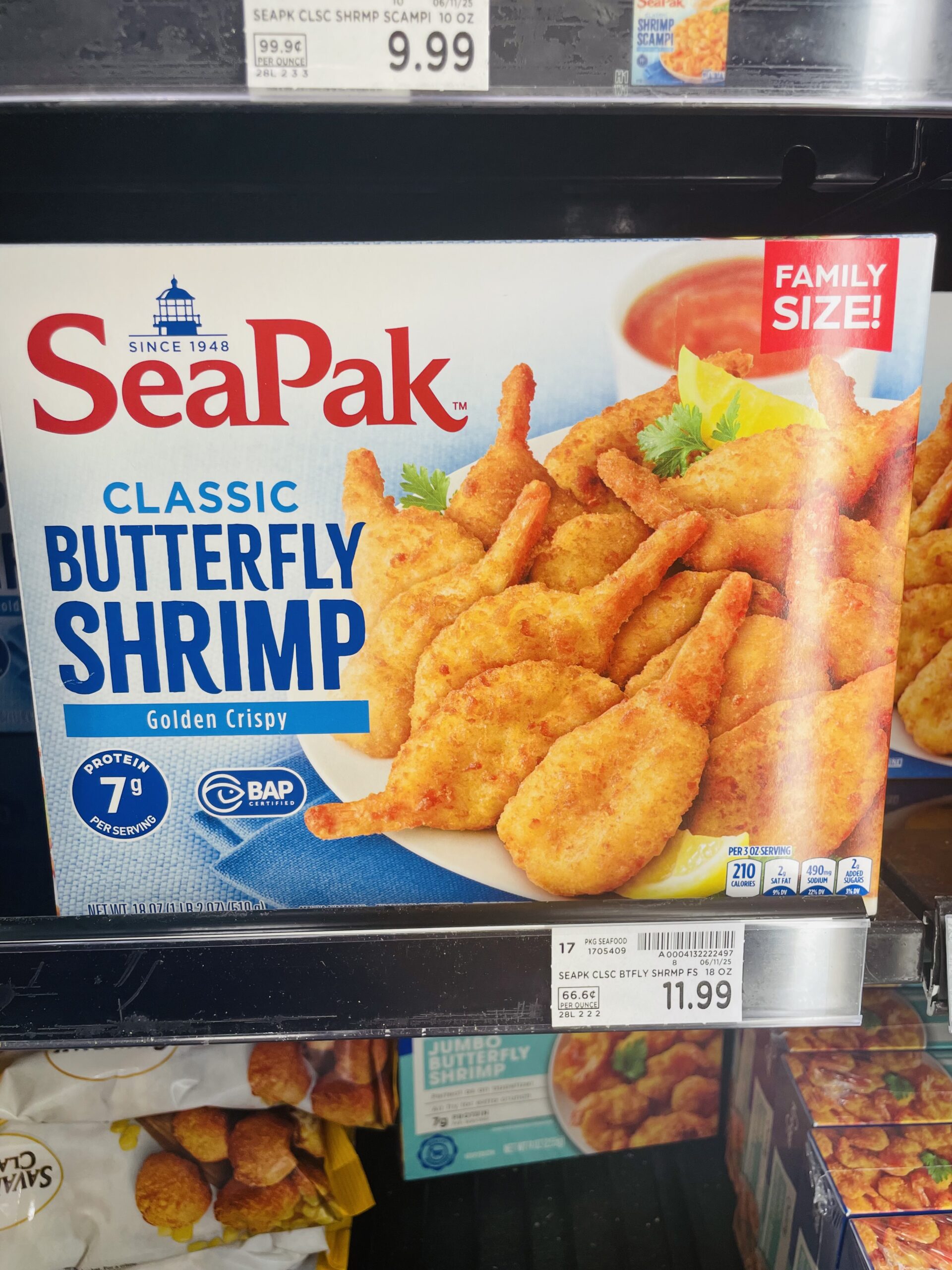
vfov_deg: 67.3
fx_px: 953
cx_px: 476
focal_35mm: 26
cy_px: 635
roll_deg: +0.5
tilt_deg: -13.8
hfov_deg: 53.1
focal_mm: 4.2
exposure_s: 1/121
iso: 40
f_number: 1.6
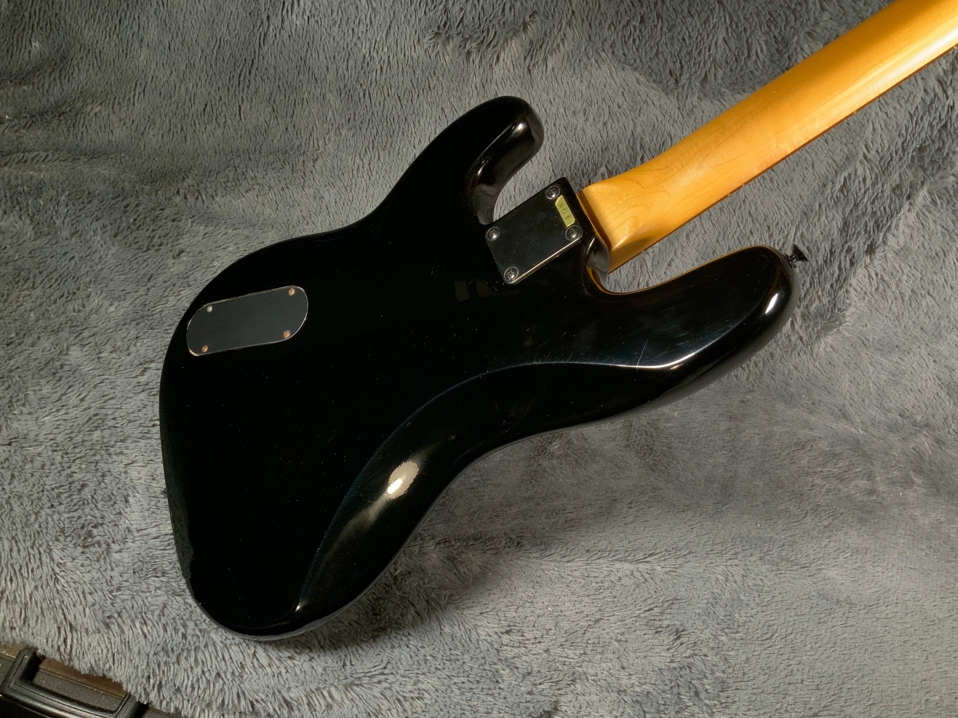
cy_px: 359
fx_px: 803
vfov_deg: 48.2
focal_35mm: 29
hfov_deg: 61.7
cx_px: 479
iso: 64
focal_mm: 3
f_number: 1.8
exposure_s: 1/62
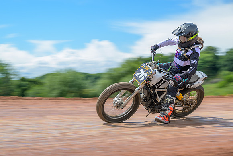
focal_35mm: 86
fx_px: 557
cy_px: 78
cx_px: 116
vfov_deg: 15.9
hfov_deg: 23.6
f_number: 8
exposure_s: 1/100
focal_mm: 86
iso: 64
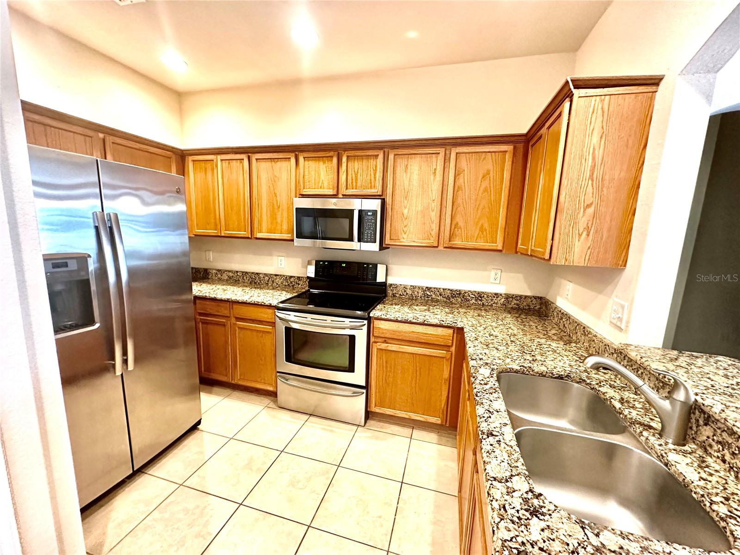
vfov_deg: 85.7
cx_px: 370
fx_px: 299
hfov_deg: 102.1
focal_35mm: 14
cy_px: 278
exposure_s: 1/60
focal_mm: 2.22
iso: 640
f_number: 2.2
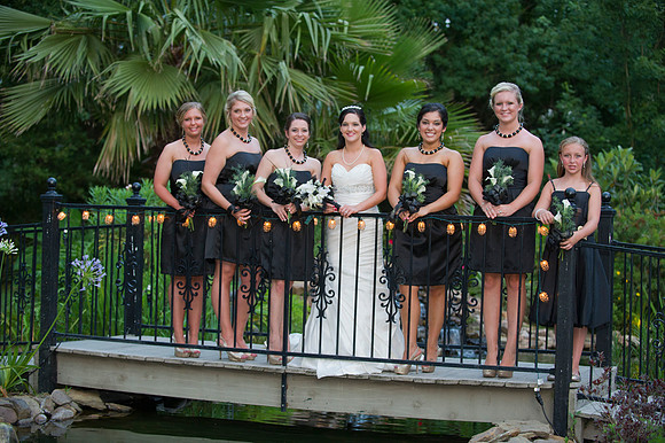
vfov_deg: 18.2
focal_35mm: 75
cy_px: 222
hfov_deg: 27.0
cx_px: 332
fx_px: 1385
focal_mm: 75
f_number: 2.8
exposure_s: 1/125
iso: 1250
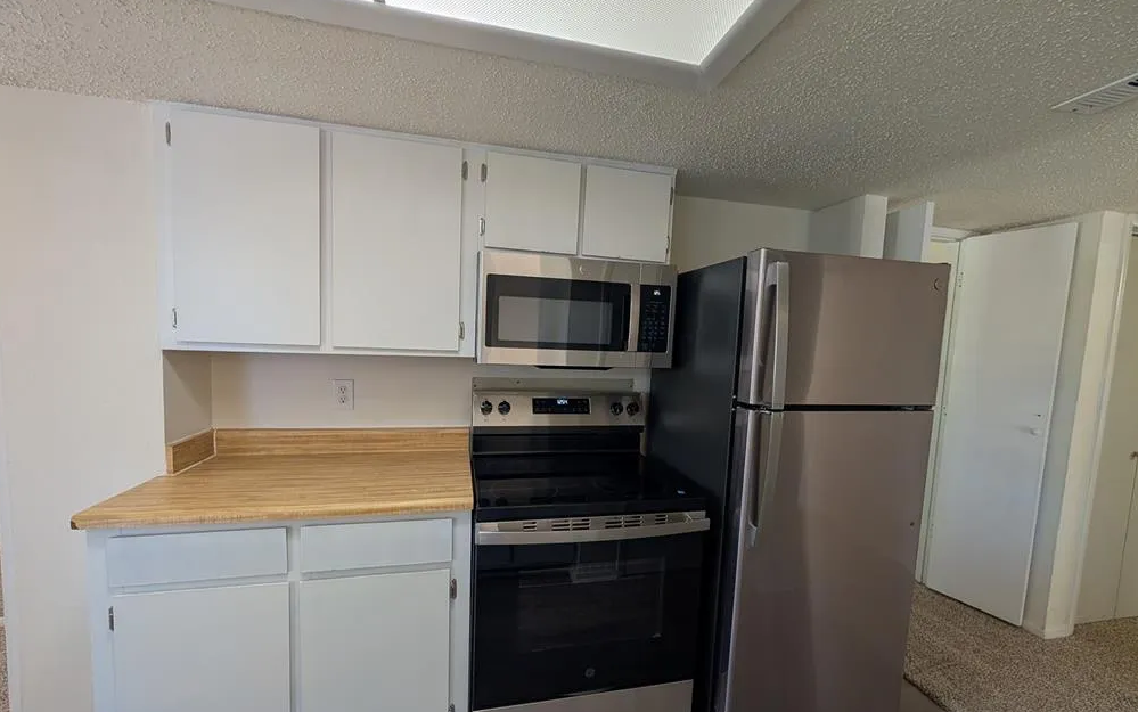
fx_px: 403
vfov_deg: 82.8
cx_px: 562
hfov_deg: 109.3
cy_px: 378
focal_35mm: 13
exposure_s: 1/120
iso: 113
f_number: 1.7
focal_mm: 2.02
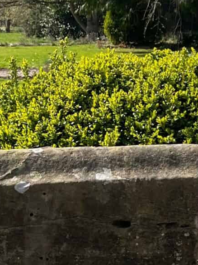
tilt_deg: -2.7
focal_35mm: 114
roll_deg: -0.7
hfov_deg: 11.6
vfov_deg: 17.1
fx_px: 869
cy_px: 33
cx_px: 399
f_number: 1.6
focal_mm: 5.1
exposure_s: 1/2222
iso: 50
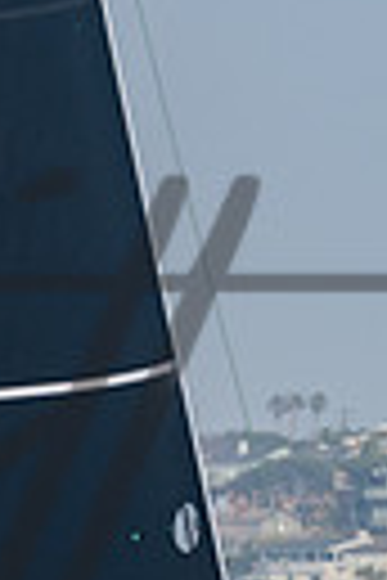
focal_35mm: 1075
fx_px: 17333
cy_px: 531
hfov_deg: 1.3
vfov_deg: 1.9
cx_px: -453
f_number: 8
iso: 400
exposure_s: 1/800
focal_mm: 200
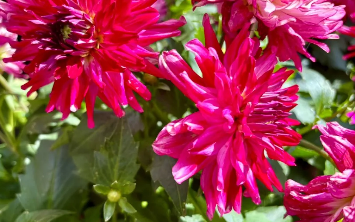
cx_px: 177
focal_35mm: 28
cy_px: 88
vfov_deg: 44.3
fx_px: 271
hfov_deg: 66.5
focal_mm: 5.96
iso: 50
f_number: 1.6
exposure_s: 1/880
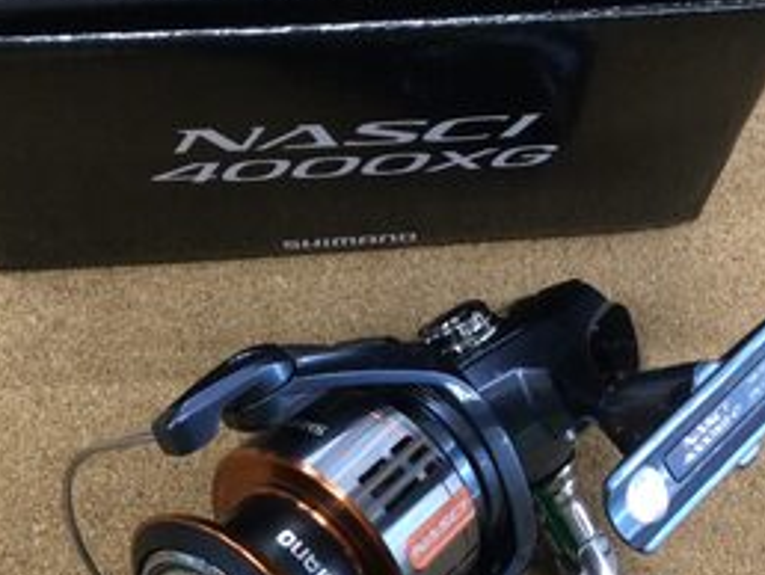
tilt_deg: -76.0
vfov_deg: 20.0
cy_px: 548
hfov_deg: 27.0
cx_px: 397
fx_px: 1593
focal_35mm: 72
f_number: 2.4
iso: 40
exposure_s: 1/30
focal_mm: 3.3
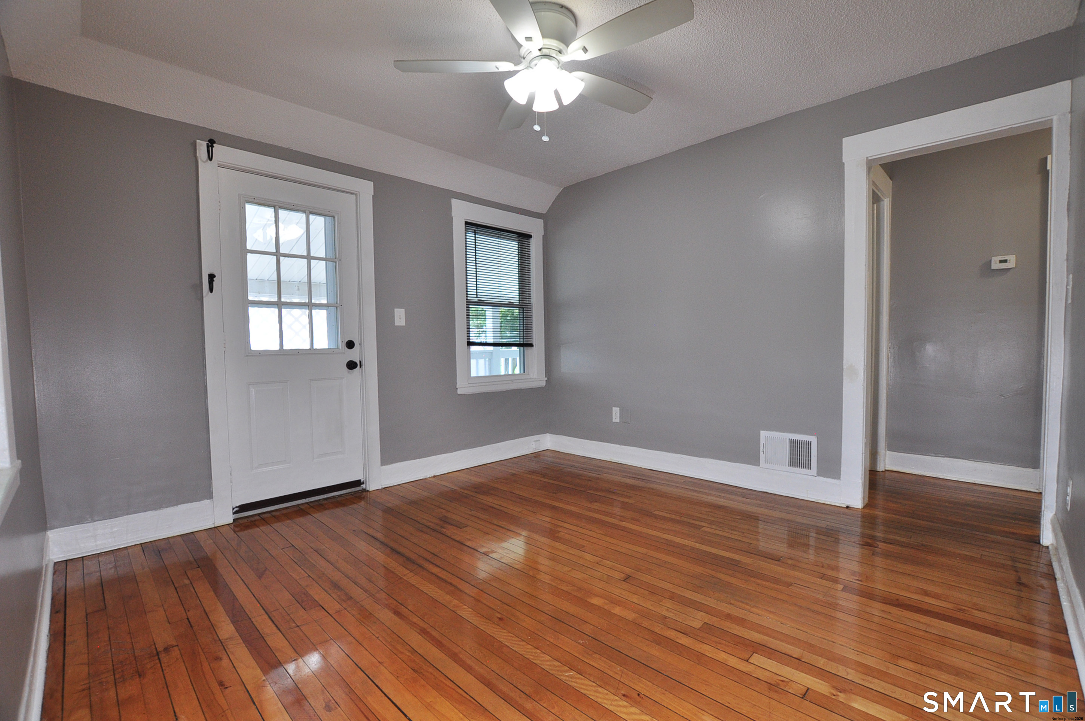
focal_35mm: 15
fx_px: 452
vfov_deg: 77.2
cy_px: 360
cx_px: 542
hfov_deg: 100.5
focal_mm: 10
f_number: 5
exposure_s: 1/30
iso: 500
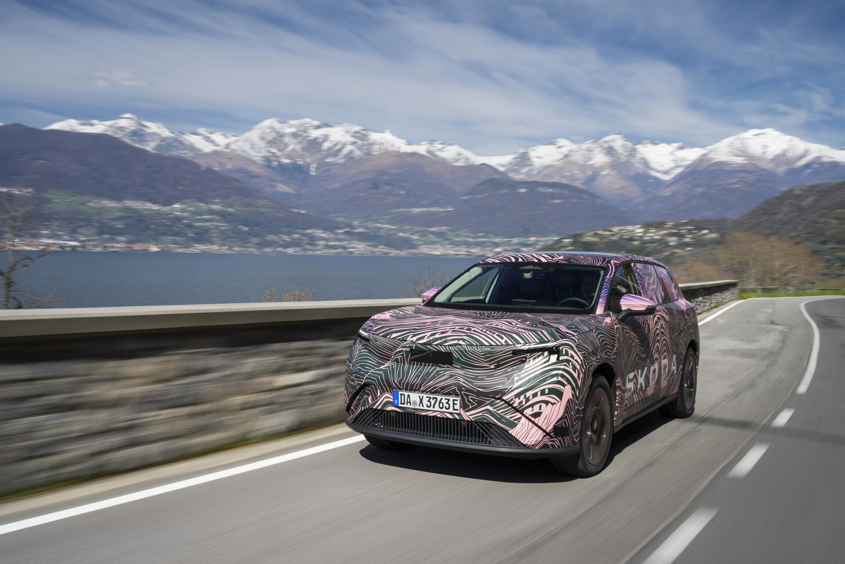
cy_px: 282
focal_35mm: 35
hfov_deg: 53.8
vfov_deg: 37.4
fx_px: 832
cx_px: 422
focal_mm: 34.5
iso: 64
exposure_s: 1/25
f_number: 16
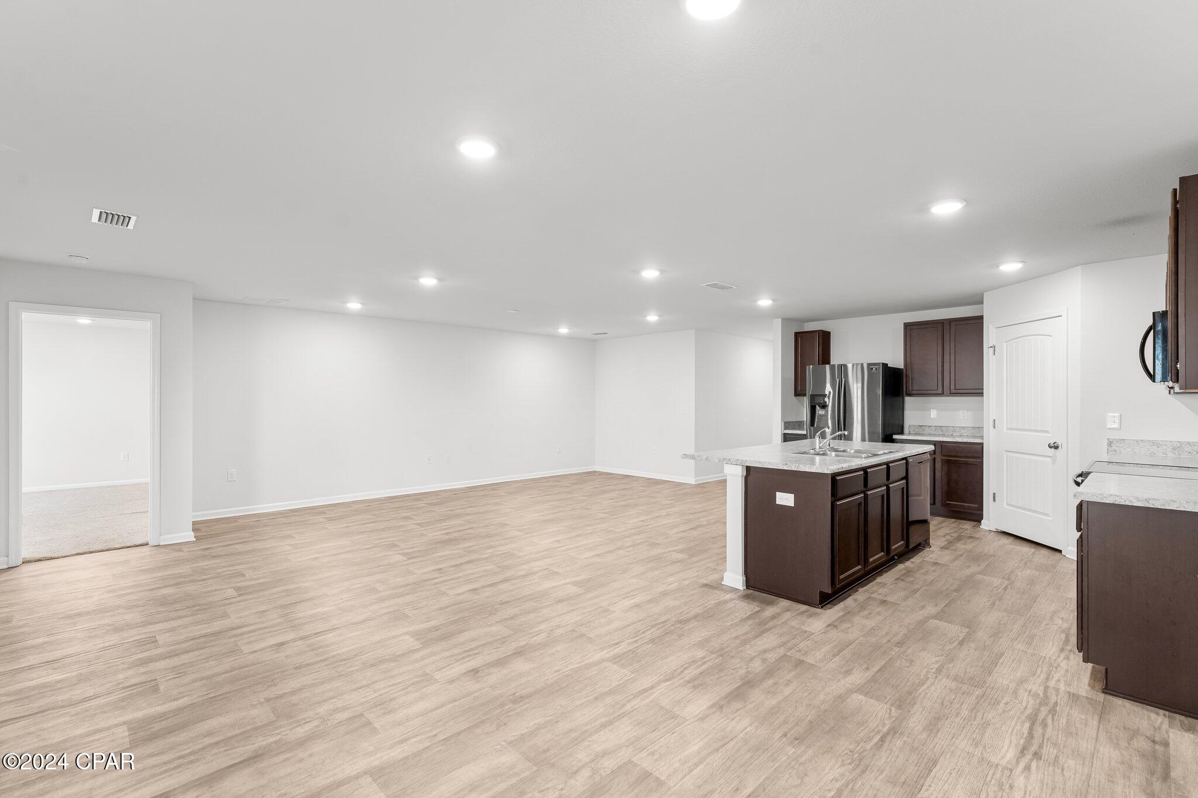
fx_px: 532
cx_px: 599
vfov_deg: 73.7
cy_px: 399
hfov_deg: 96.7
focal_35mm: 16
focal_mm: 16
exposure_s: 1/4
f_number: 8
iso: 400
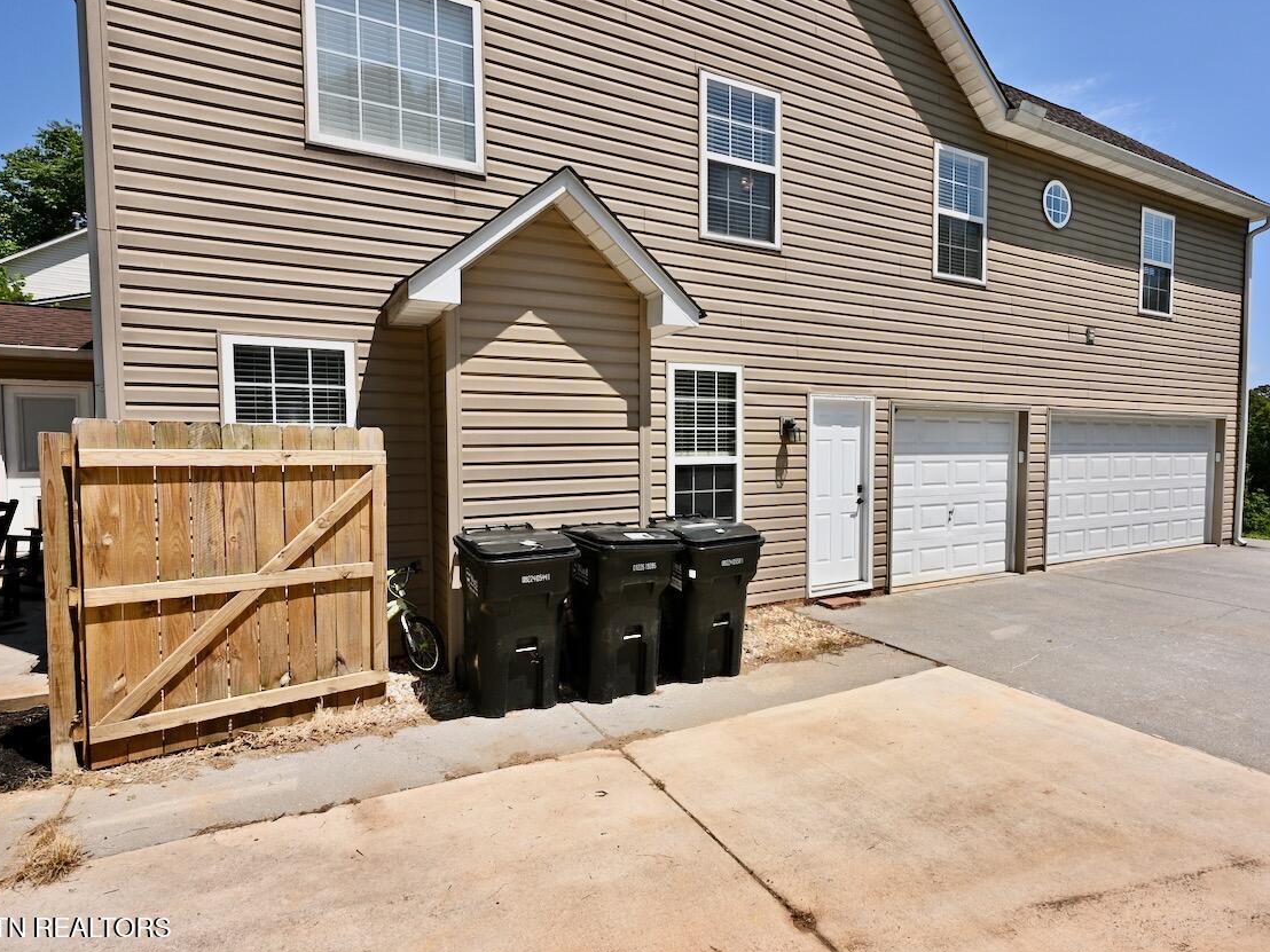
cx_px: 701
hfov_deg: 81.5
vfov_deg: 66.0
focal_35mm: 20
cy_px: 482
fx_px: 734
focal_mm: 12
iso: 100
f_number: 11
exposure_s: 1/200
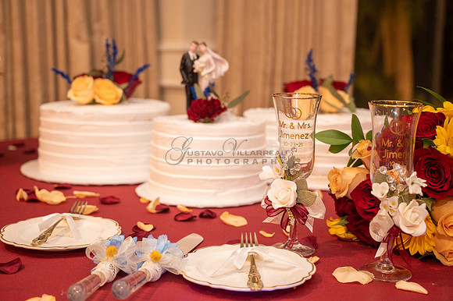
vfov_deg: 27.0
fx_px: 629
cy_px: 150
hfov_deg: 39.6
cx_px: 226
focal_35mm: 50
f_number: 4
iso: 2500
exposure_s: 1/60
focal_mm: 50
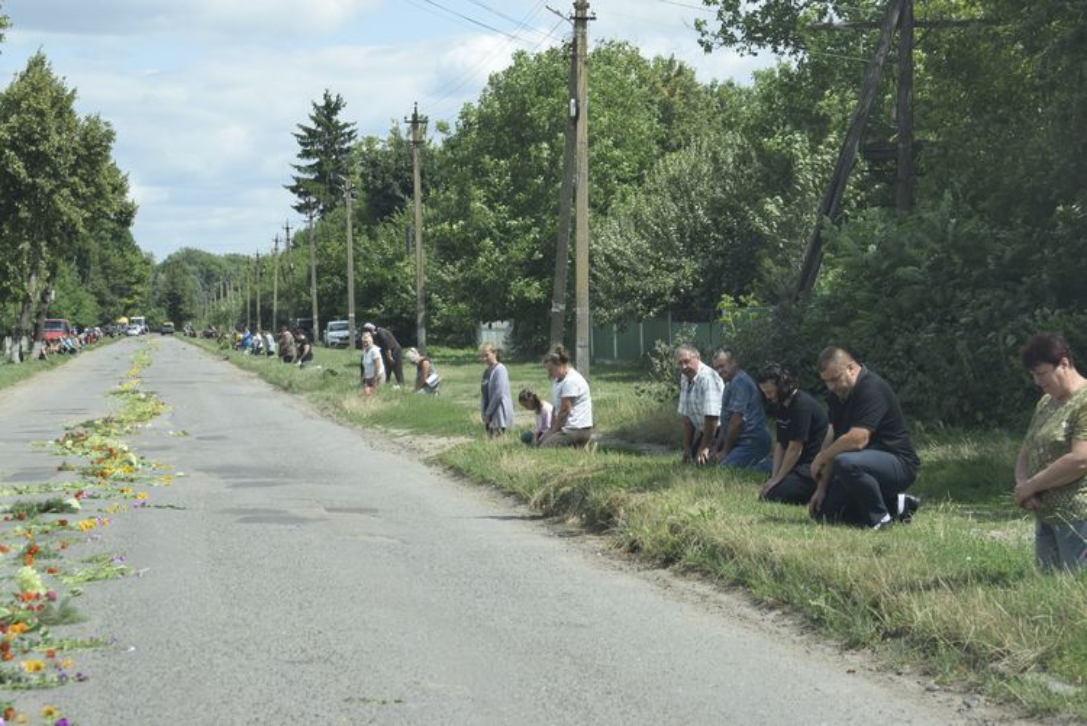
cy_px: 363
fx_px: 2492
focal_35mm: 82
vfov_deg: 16.6
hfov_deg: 24.6
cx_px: 544
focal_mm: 55
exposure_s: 1/320
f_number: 9
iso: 200
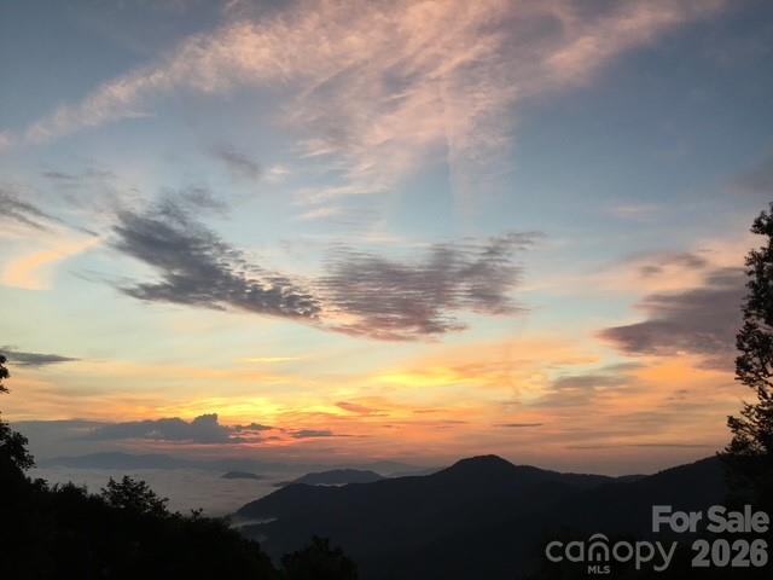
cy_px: 290
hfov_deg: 58.4
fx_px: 692
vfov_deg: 45.4
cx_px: 386
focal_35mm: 31
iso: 32
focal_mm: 3.3
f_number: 2.4
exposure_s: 1/120
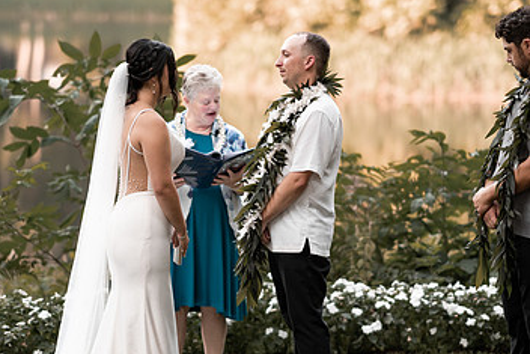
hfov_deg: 14.6
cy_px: 203
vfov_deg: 9.8
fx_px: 2062
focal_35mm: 140
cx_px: 227
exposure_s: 1/1000
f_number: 1.4
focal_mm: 85
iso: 100
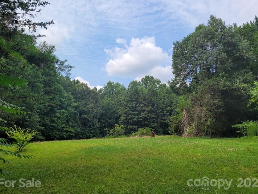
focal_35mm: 27
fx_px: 201
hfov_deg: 65.3
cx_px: 131
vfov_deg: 51.4
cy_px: 95
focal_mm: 5.4
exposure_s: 1/1935
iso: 40
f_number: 1.8
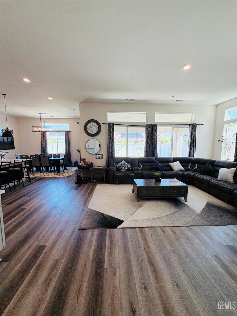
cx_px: 118
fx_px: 128
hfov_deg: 85.7
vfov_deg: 102.1
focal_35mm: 14
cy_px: 158
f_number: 2.2
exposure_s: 1/120
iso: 160
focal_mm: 2.22
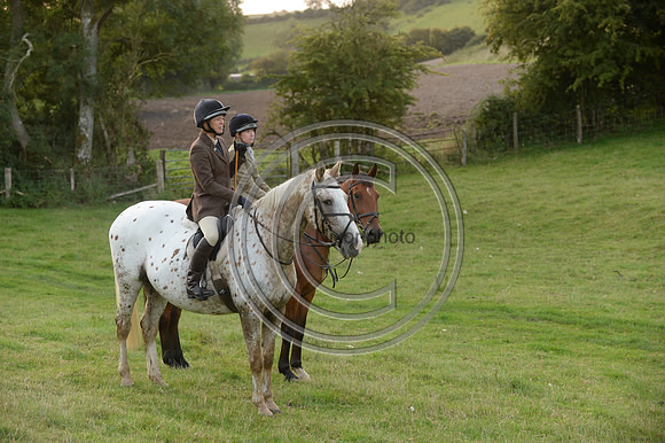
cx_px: 332
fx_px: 1588
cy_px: 222
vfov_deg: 15.9
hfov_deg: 23.7
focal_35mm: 86
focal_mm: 86
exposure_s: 1/640
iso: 2500
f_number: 3.5
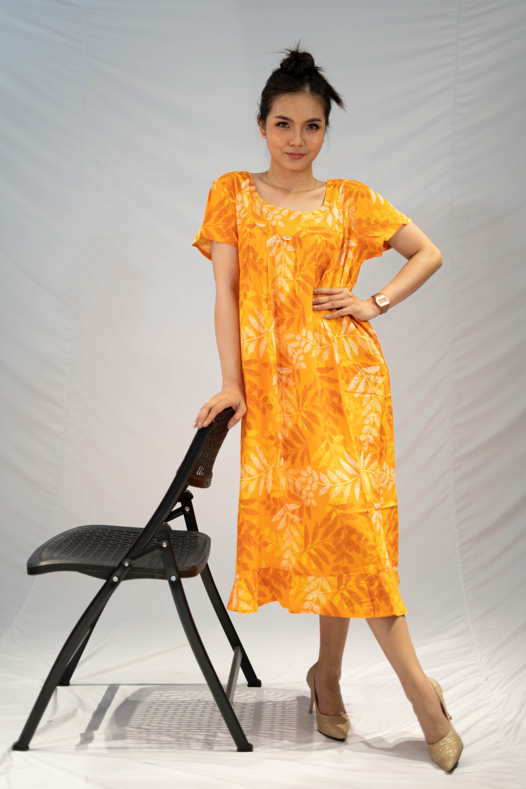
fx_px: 1096
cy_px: 394
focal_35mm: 50
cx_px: 263
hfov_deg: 27.0
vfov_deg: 39.6
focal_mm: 50
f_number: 1.8
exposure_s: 1/250
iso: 160
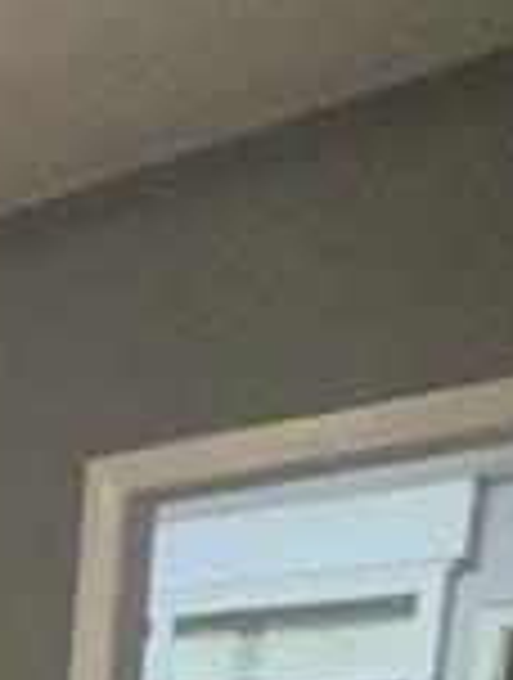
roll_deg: +0.6
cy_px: 1063
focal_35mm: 71
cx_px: -652
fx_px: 1397
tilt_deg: -10.0
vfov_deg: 21.9
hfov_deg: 14.8
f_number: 2.2
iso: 400
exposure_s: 1/60
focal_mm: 2.22
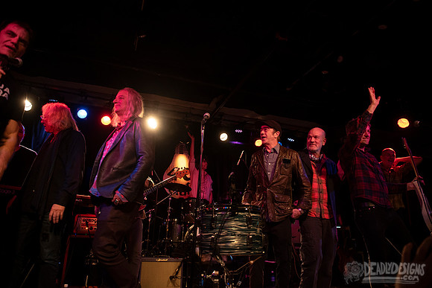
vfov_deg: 53.2
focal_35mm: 24
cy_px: 144
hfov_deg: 73.7
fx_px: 288
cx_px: 216
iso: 2000
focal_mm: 24
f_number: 3.2
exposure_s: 1/200
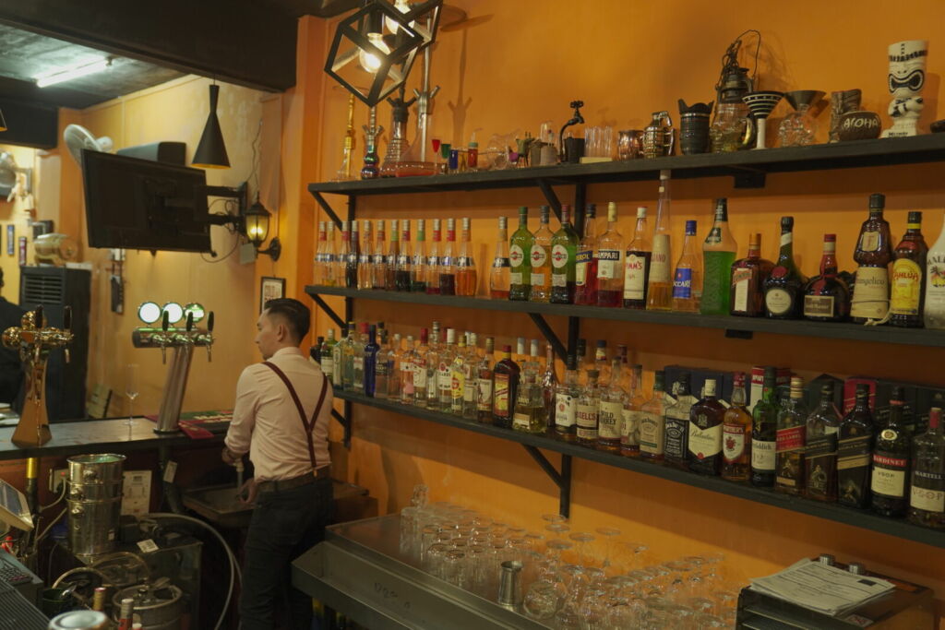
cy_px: 315
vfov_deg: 41.1
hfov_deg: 58.7
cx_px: 472
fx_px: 840
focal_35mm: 32
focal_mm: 32
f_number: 2.8
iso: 1600
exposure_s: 1/80
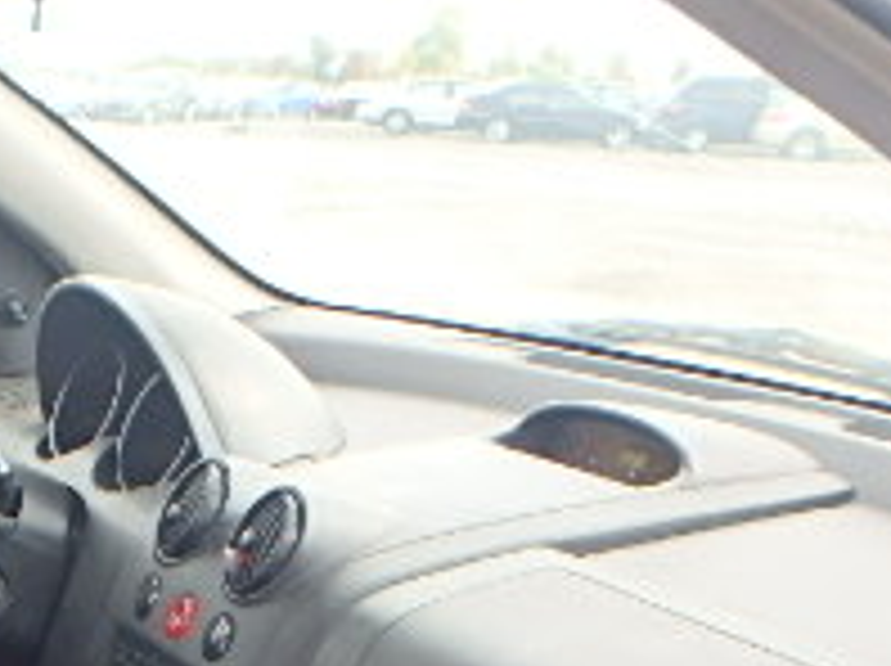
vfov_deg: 19.4
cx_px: -122
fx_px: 1748
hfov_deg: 26.1
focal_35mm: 68
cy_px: 932
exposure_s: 1/100
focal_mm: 3.7
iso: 125
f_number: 3.5
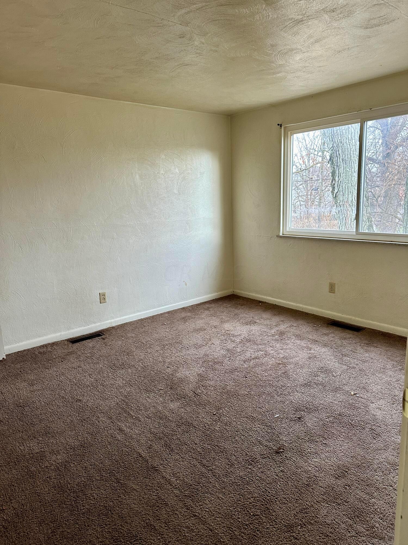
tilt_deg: -10.8
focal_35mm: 24
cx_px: 204
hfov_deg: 56.8
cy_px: 272
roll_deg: +0.4
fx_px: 377
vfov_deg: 71.6
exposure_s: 1/73
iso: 250
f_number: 1.78
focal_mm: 6.86
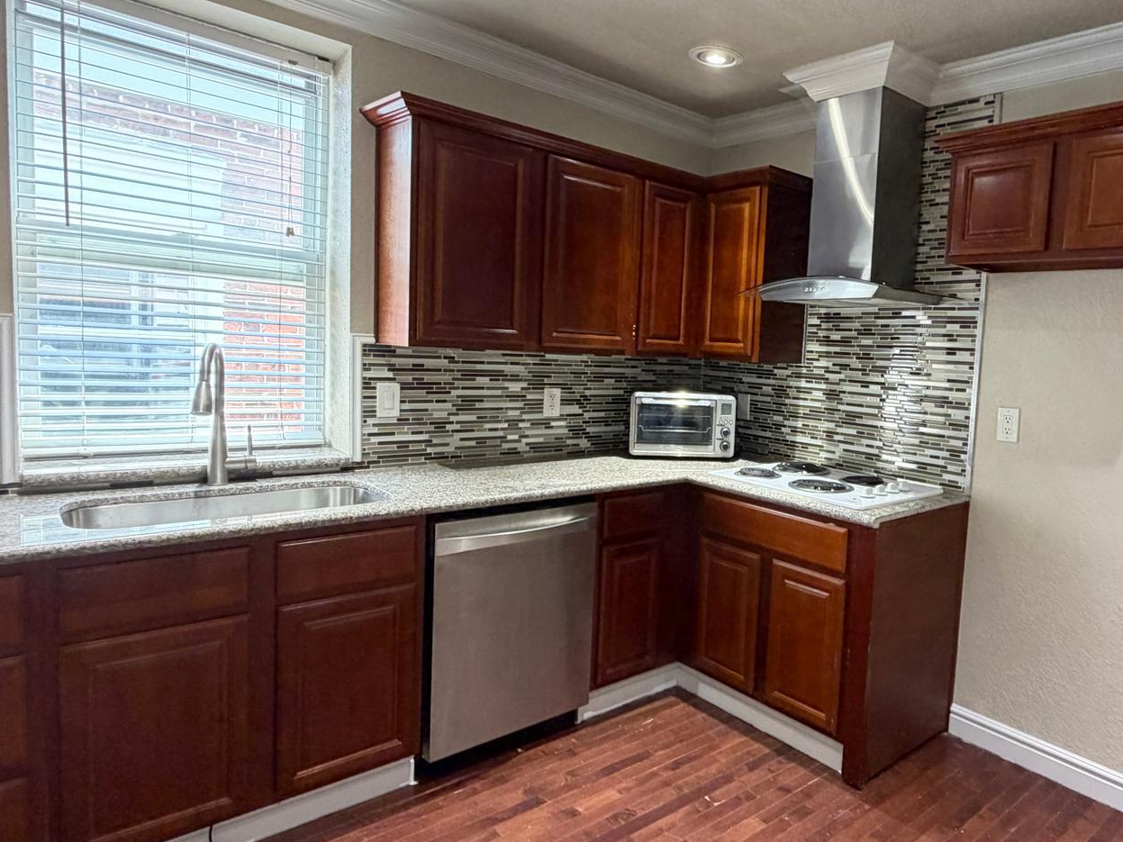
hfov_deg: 71.4
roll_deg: -2.6
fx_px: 746
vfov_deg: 58.9
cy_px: 409
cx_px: 762
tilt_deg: -4.6
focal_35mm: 23
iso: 250
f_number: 2.2
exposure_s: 1/60
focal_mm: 2.22
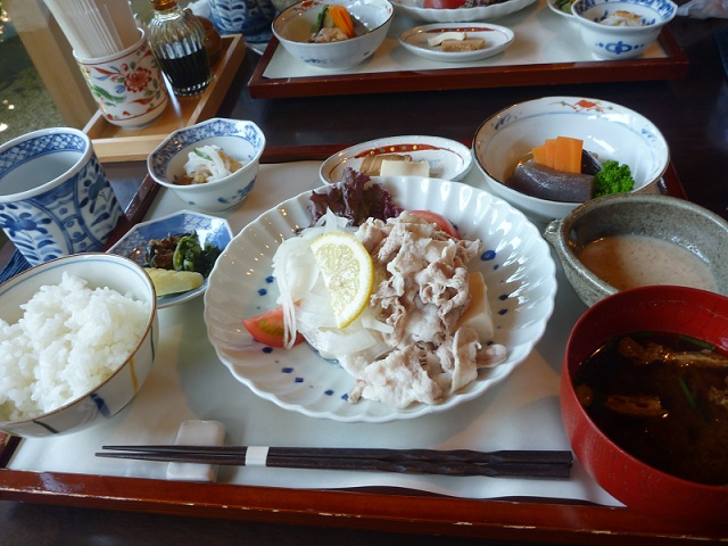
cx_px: 364
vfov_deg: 49.7
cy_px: 273
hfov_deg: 63.4
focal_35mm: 28
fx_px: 589
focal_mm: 5
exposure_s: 1/10
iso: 80
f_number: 3.3
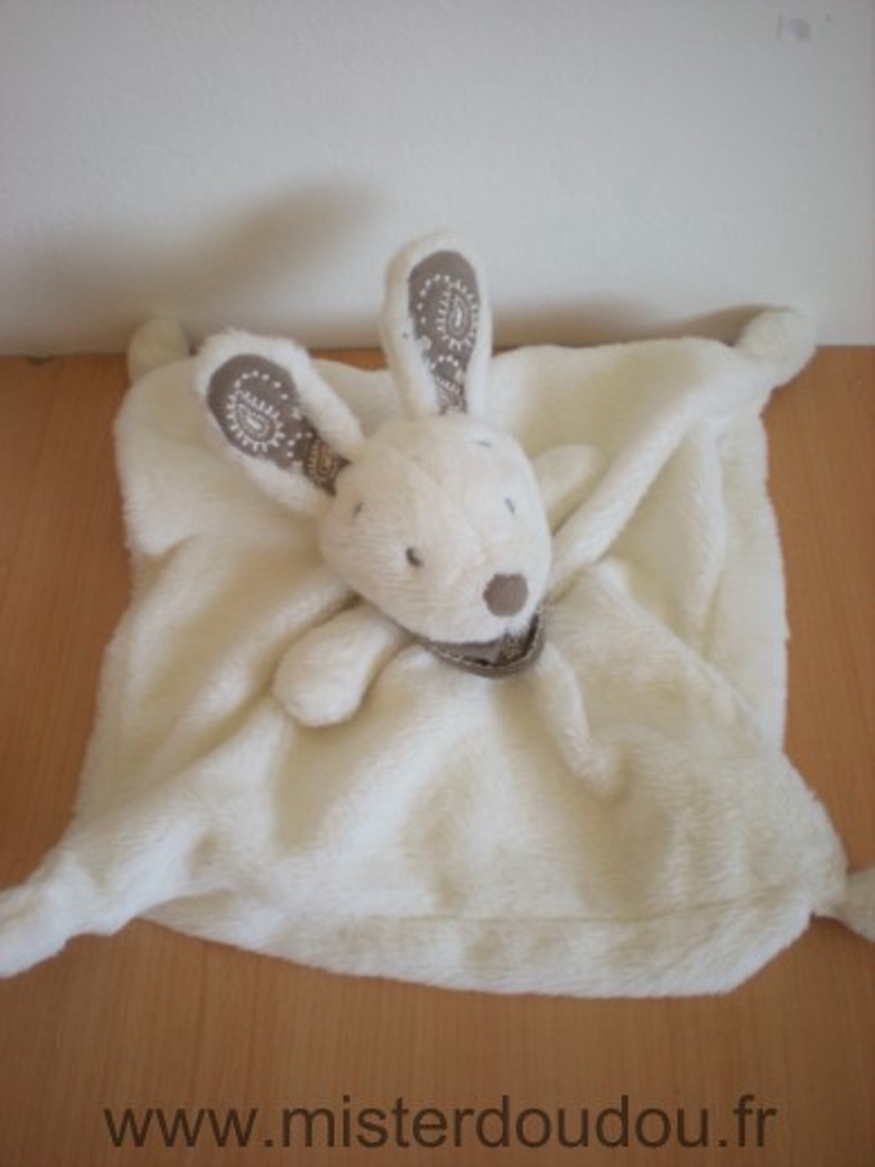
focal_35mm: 38
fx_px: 1281
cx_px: 438
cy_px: 584
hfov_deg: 37.7
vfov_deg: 49.0
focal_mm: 6.3
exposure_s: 1/53.6
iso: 139
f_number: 3.1
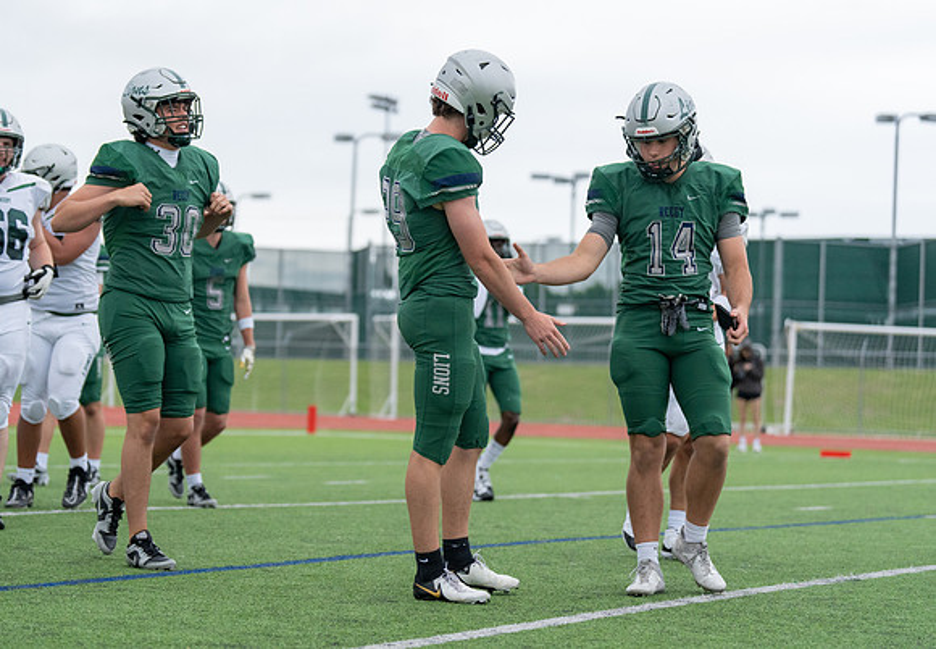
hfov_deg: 21.7
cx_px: 400
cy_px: 292
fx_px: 2440
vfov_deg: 15.1
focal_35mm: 93
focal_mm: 82
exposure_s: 1/1250
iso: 2500
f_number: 2.8
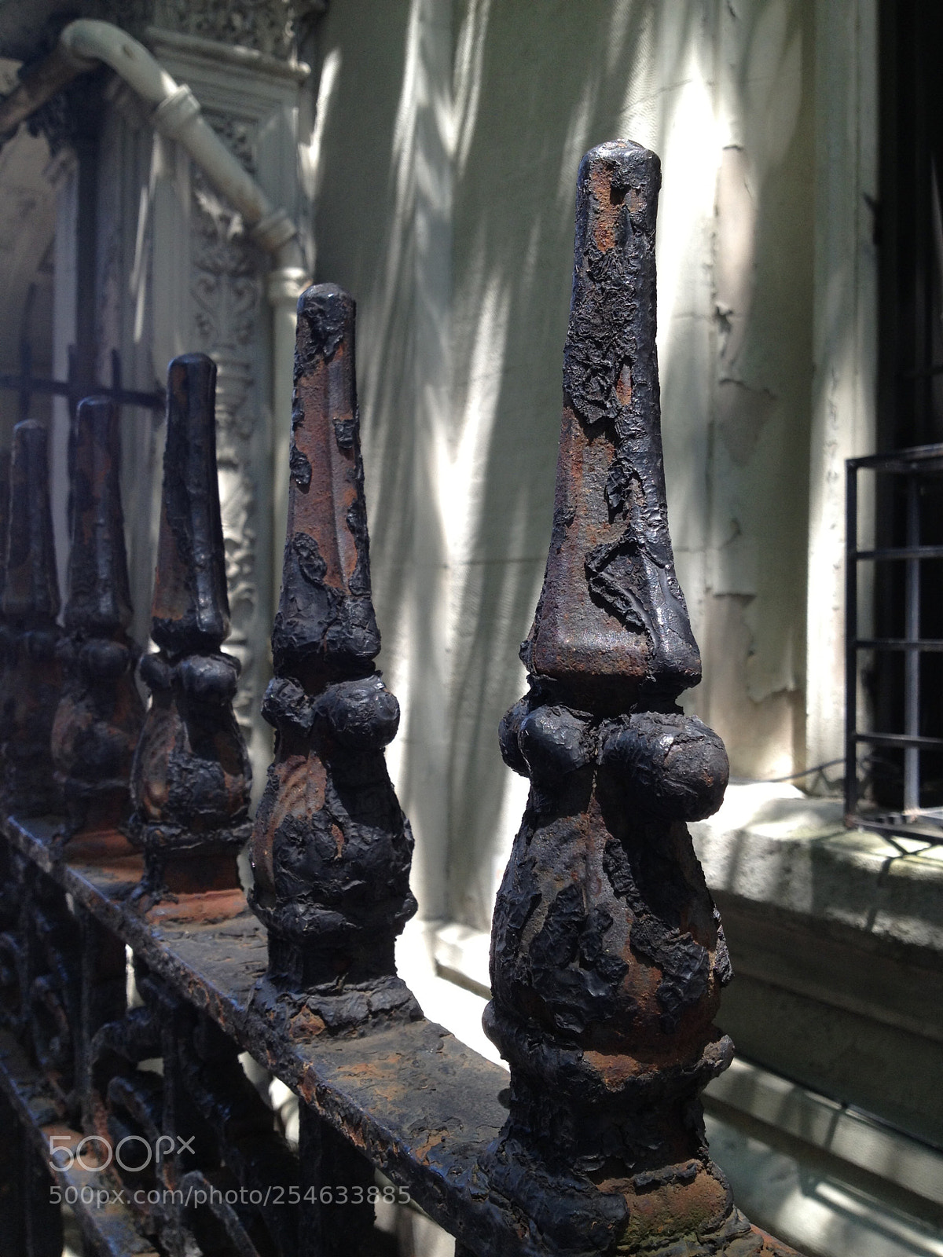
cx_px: 472
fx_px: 1271
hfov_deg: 40.7
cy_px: 628
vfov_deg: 52.6
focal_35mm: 35
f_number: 2.4
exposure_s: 1/130
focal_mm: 4.28
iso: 50
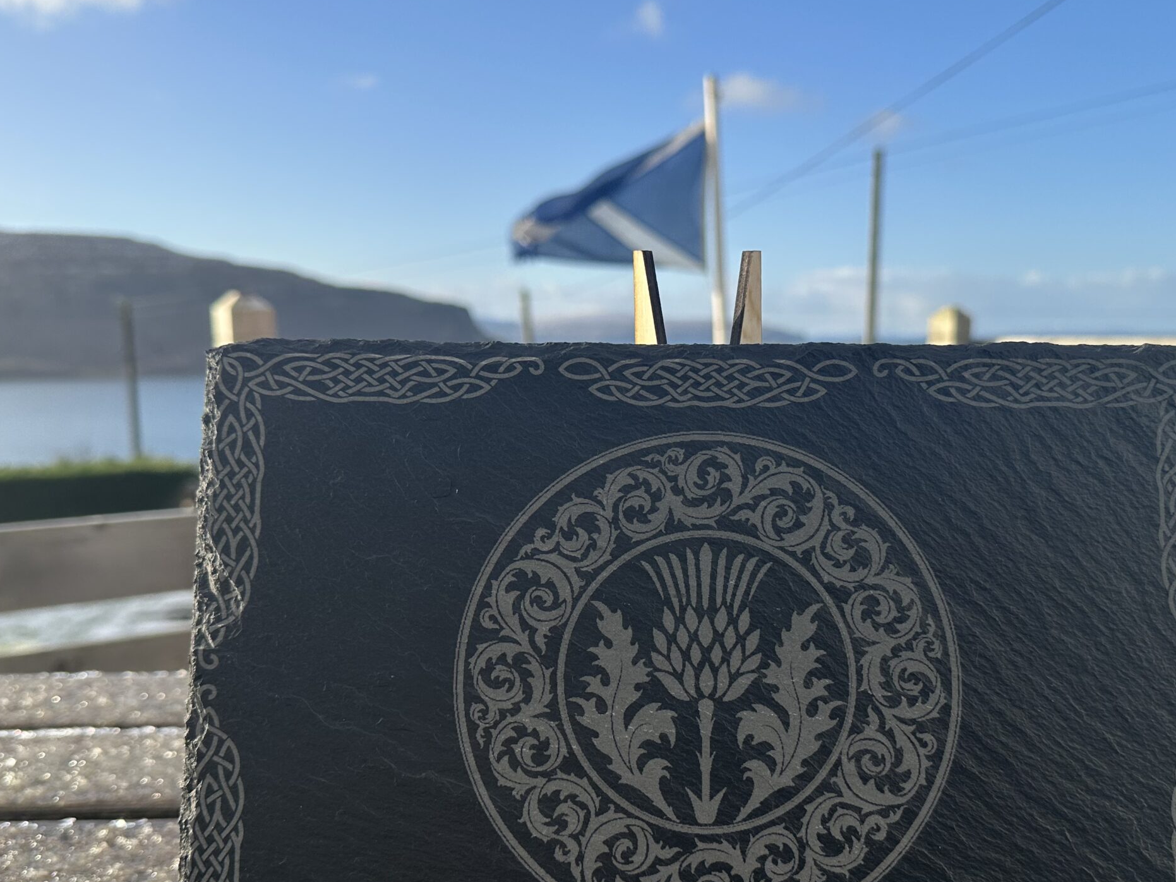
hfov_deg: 55.2
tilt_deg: -9.2
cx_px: 651
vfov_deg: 42.8
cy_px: 507
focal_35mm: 33
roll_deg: -0.5
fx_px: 1121
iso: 80
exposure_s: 1/2203
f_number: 1.78
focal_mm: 6.86
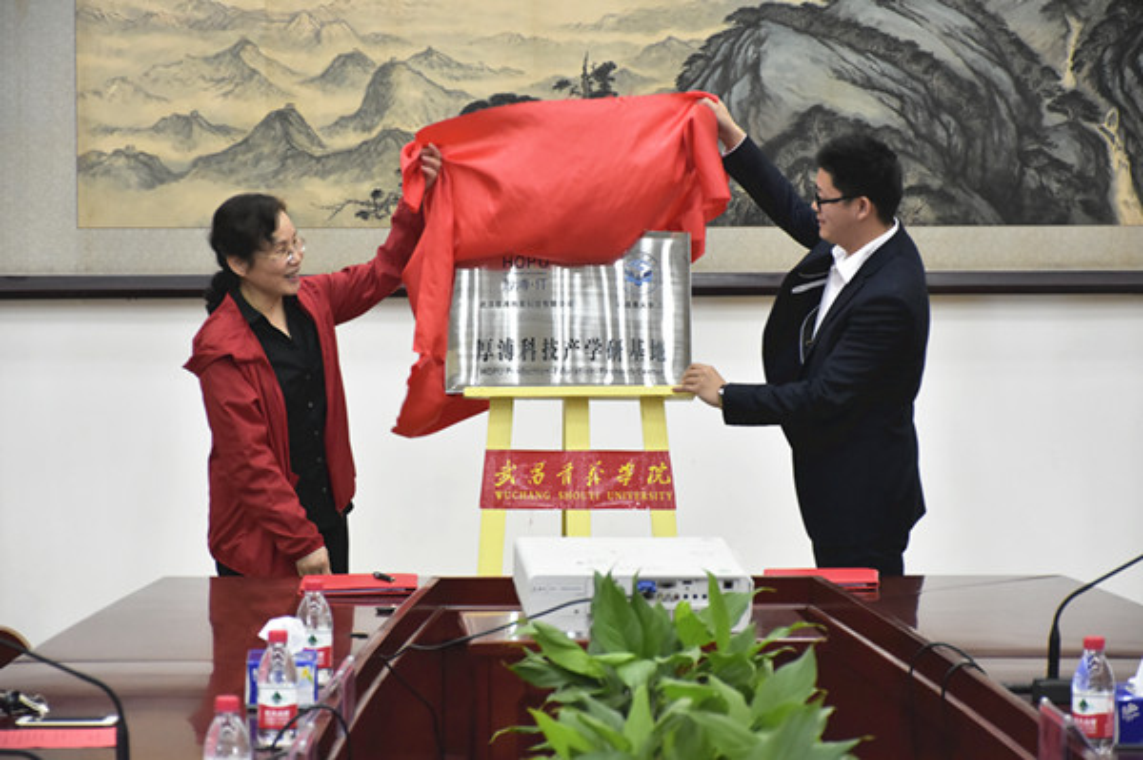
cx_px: 572
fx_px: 4045
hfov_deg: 16.1
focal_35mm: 128
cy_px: 380
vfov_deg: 10.7
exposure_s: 1/100
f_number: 5.3
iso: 2000
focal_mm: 85
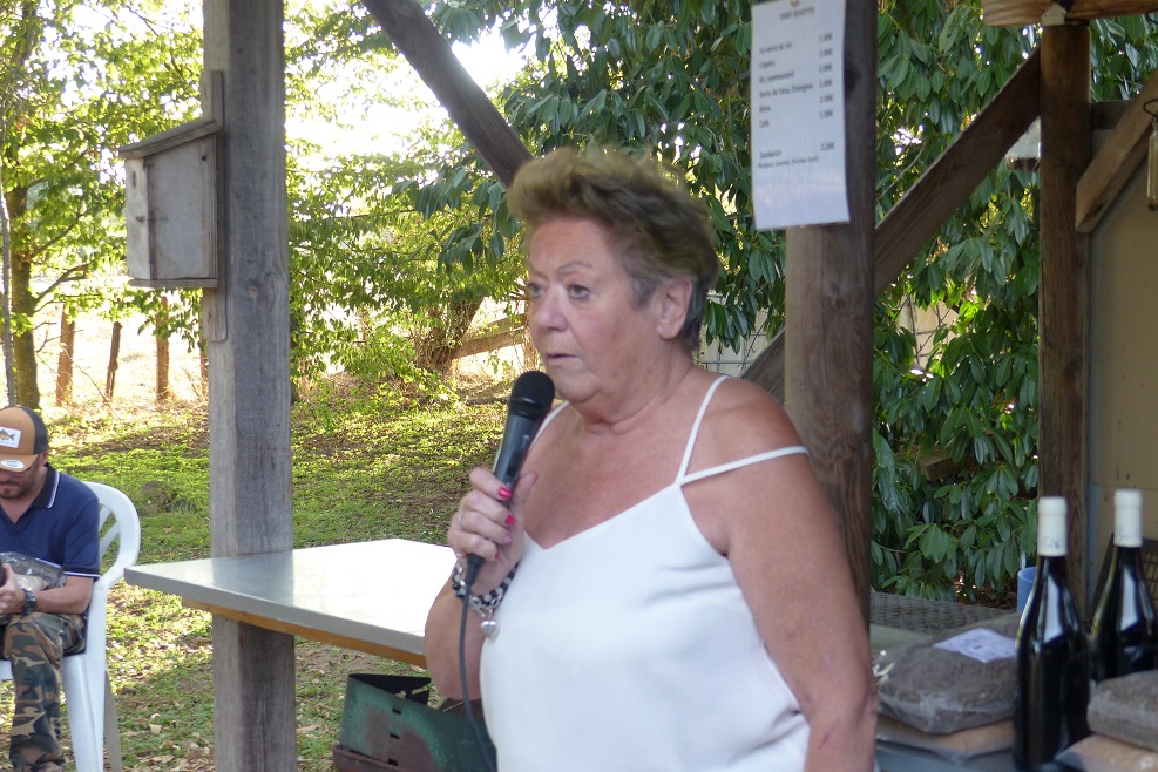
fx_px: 2541
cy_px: 431
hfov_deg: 25.7
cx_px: 582
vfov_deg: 17.3
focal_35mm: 79
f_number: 2.8
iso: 100
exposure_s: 1/60
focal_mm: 13.5
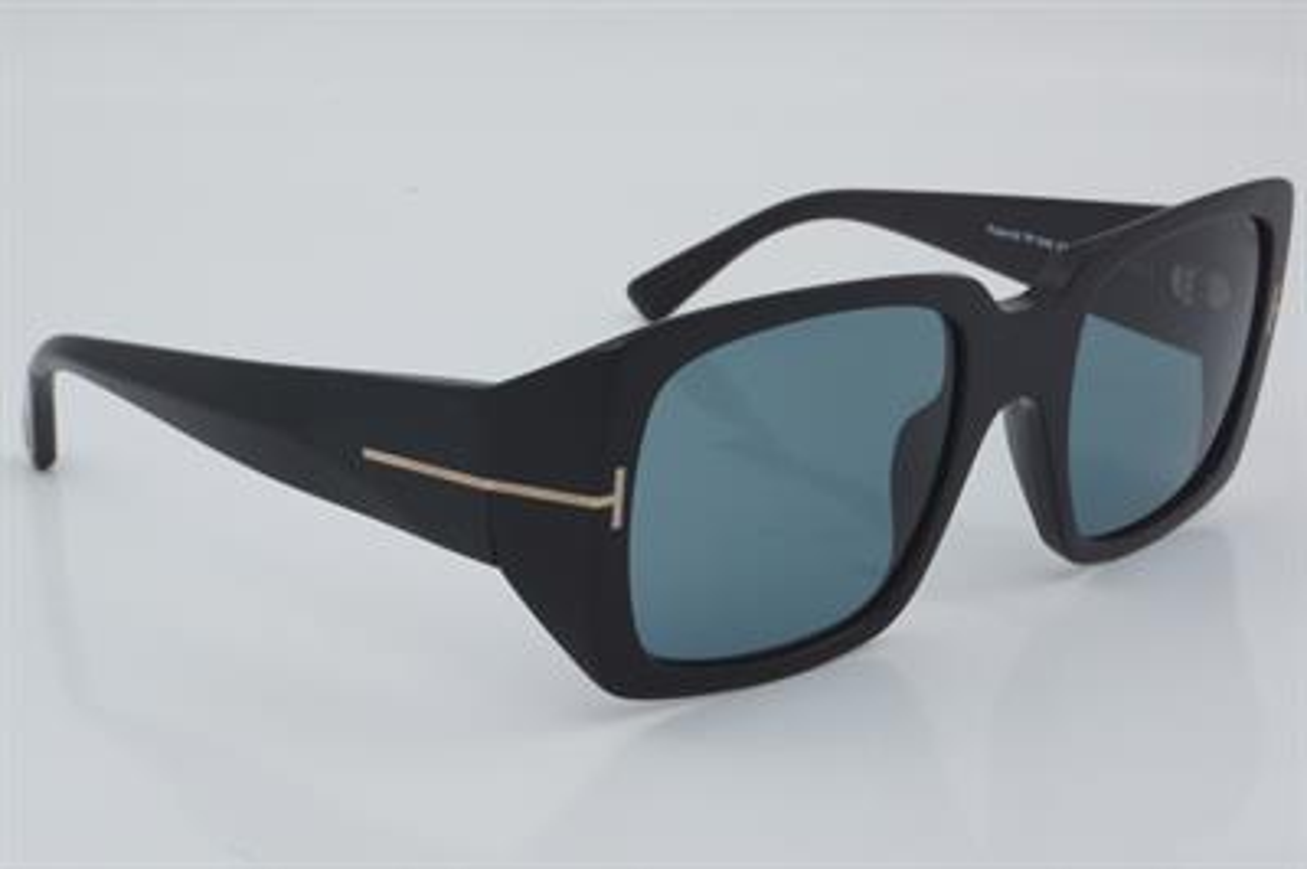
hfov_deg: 27.0
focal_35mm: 75
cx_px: 654
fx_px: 2721
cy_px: 434
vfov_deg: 18.2
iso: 100
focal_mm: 50
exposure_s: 1/3
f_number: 32
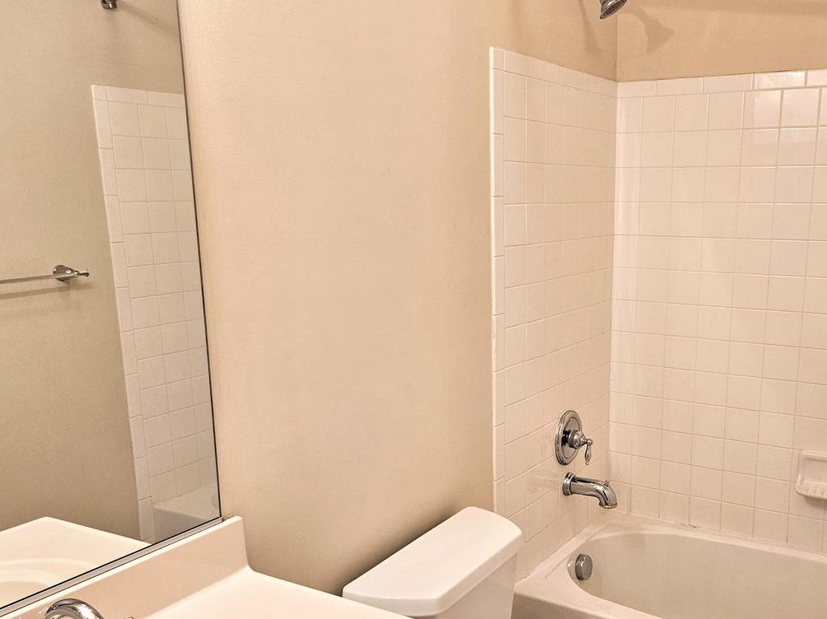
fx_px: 788
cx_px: 552
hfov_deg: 54.3
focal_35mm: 33
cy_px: 360
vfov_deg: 42.8
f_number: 1.8
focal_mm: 5.4
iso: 200
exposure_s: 1/120
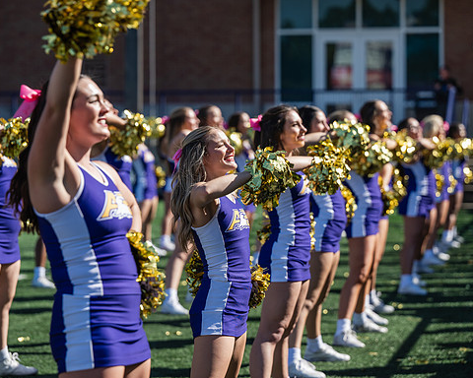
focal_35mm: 136
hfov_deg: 14.2
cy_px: 189
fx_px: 1904
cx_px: 232
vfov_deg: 11.4
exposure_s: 1/1000
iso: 125
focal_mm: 120
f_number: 3.5
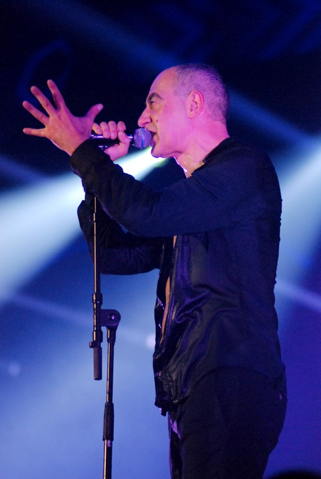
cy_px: 240
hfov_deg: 7.3
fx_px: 2500
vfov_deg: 11.0
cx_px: 160
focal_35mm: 188
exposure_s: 1/400
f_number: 2.8
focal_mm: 125
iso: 1600
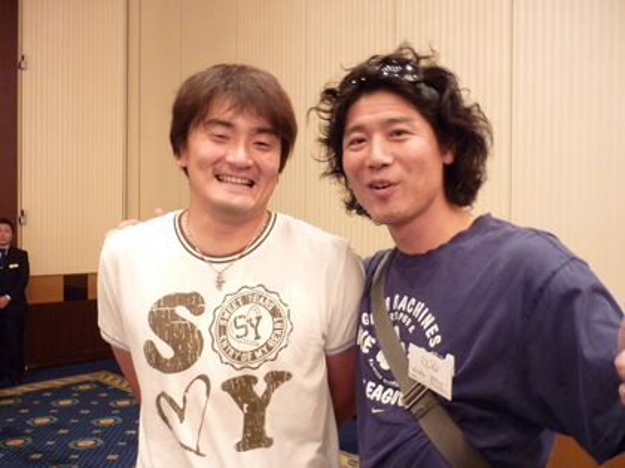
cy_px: 234
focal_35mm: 33
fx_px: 596
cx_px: 312
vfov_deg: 42.9
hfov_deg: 55.4
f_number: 2.8
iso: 400
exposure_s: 1/8
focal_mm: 5.5
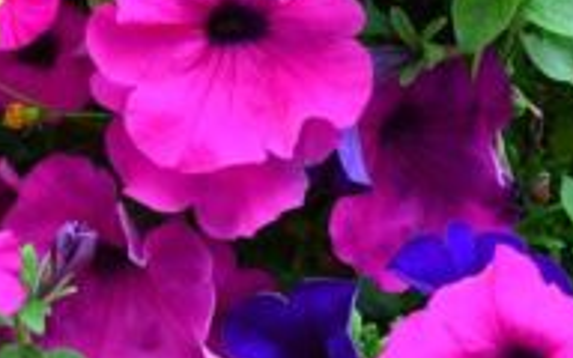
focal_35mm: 163
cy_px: -79
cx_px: 66
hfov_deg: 12.7
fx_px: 2545
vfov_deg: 8.0
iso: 200
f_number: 5
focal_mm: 32
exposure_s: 1/100
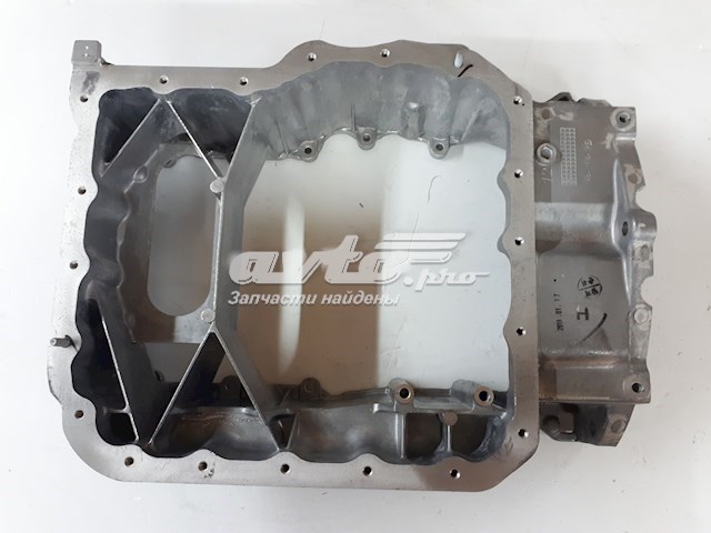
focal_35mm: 27
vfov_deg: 51.4
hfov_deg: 65.3
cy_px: 266
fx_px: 555
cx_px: 356
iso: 160
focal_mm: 3.6
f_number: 1.9
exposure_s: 1/17
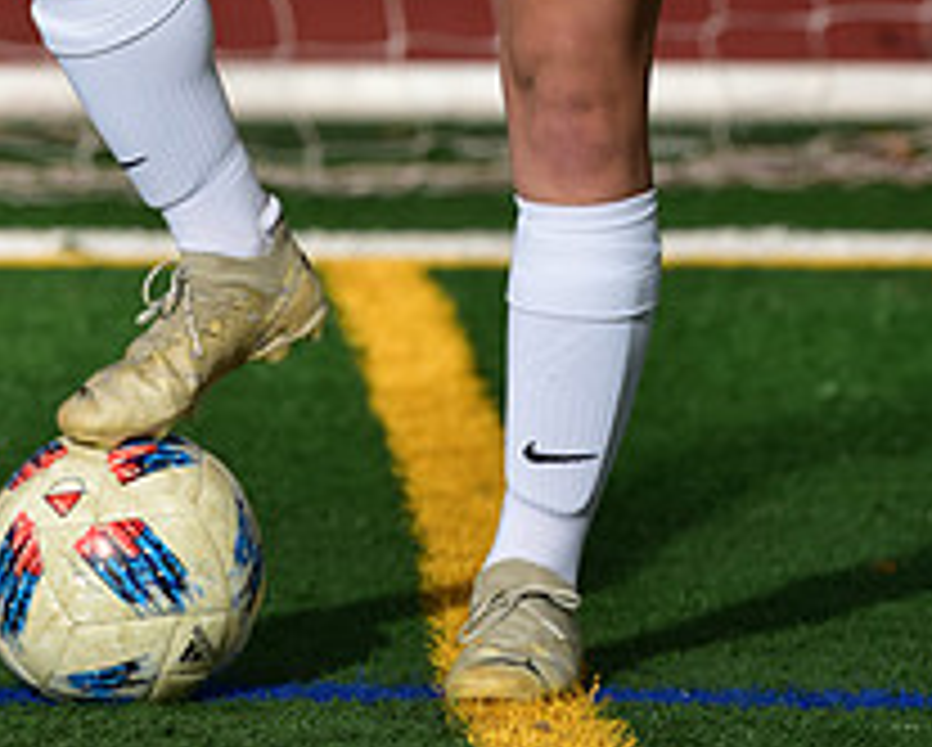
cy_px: -382
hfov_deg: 4.2
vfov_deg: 3.4
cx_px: 471
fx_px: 12700
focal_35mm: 460
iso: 250
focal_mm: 175
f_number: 4.5
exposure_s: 1/200
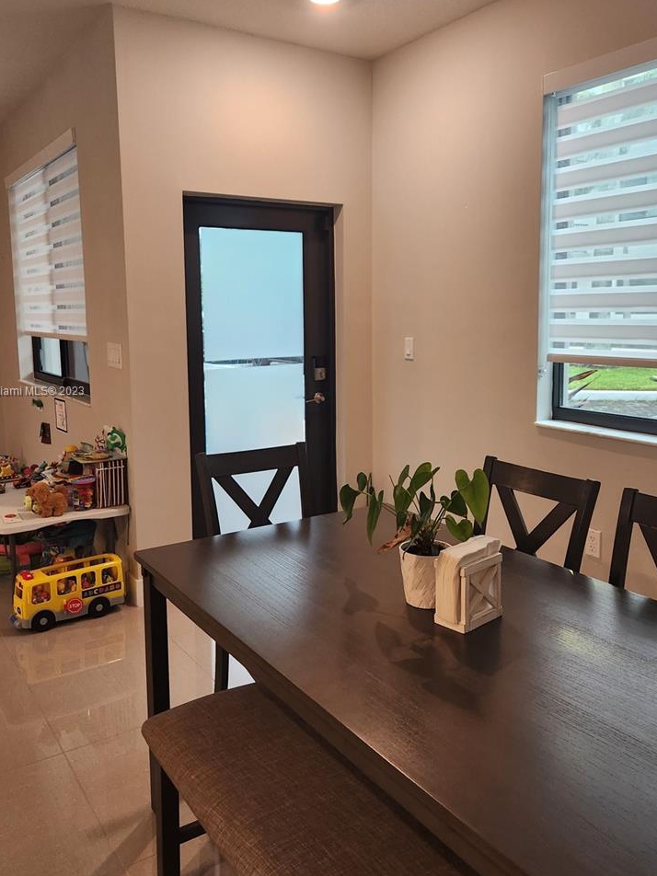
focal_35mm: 29
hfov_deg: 48.2
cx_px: 330
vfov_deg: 61.5
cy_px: 392
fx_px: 734
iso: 250
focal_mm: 5.4
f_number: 1.8
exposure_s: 1/120
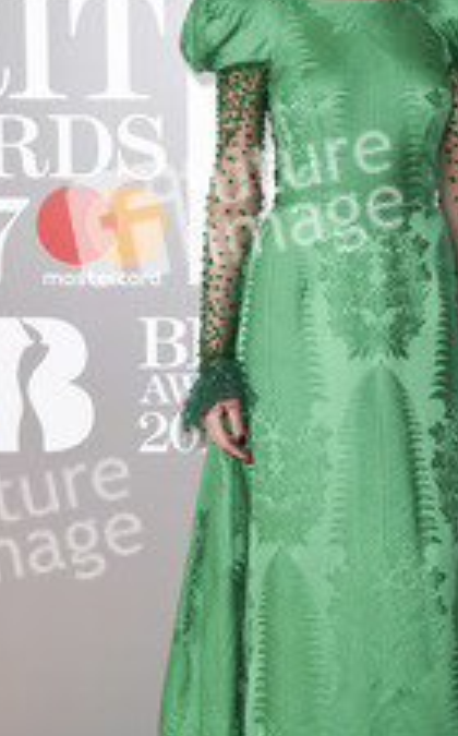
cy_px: 373
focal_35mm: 118
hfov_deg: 11.0
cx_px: 332
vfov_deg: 17.7
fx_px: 2364
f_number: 5.6
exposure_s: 1/250
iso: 400
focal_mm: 65
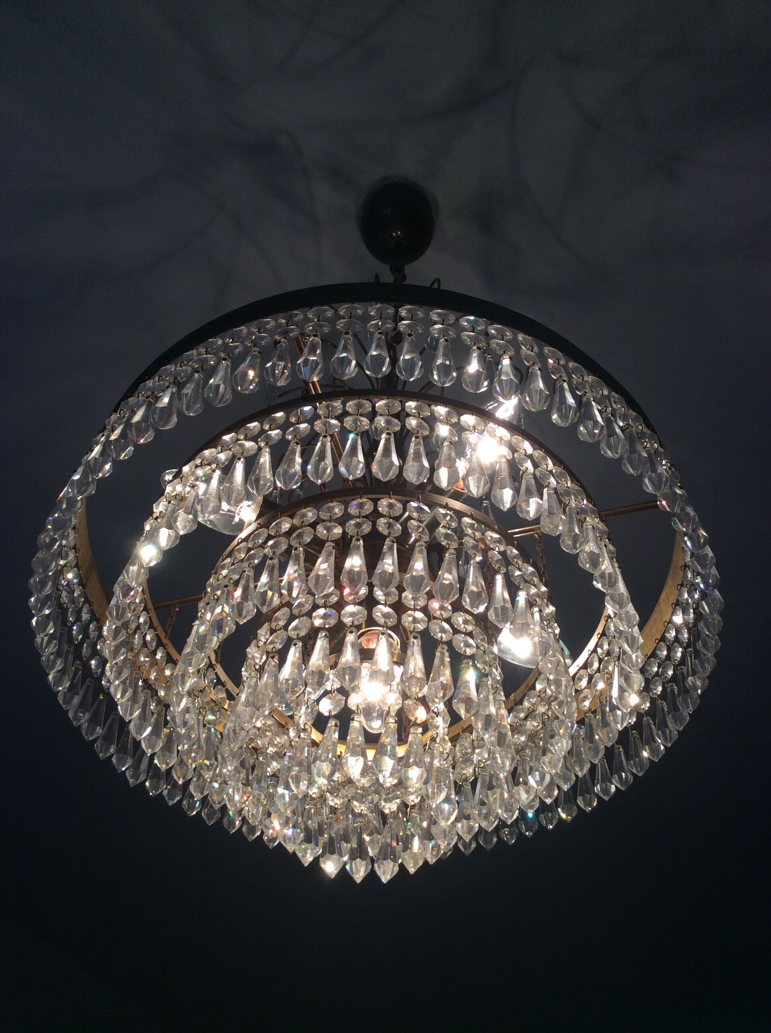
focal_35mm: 32
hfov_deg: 44.1
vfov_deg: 56.9
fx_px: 953
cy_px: 516
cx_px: 386
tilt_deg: +51.8
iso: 32
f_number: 2.4
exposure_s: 1/100
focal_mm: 3.3
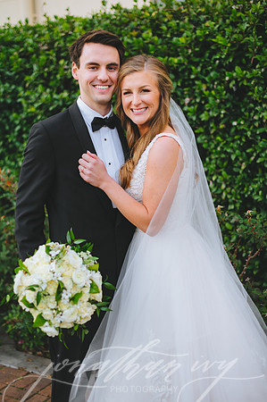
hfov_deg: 26.9
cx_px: 134
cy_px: 201
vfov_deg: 39.6
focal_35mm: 50
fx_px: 557
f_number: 2
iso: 400
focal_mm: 50
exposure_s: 1/640
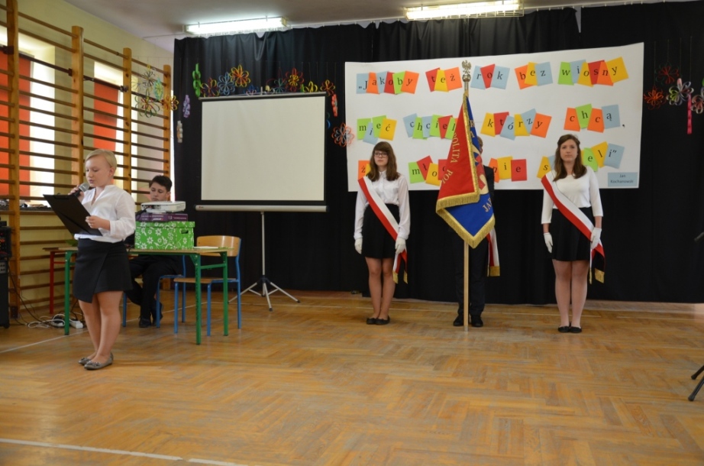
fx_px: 644
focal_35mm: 33
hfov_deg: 57.3
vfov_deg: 39.8
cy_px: 233
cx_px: 352
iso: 560
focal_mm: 22
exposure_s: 1/60
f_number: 4
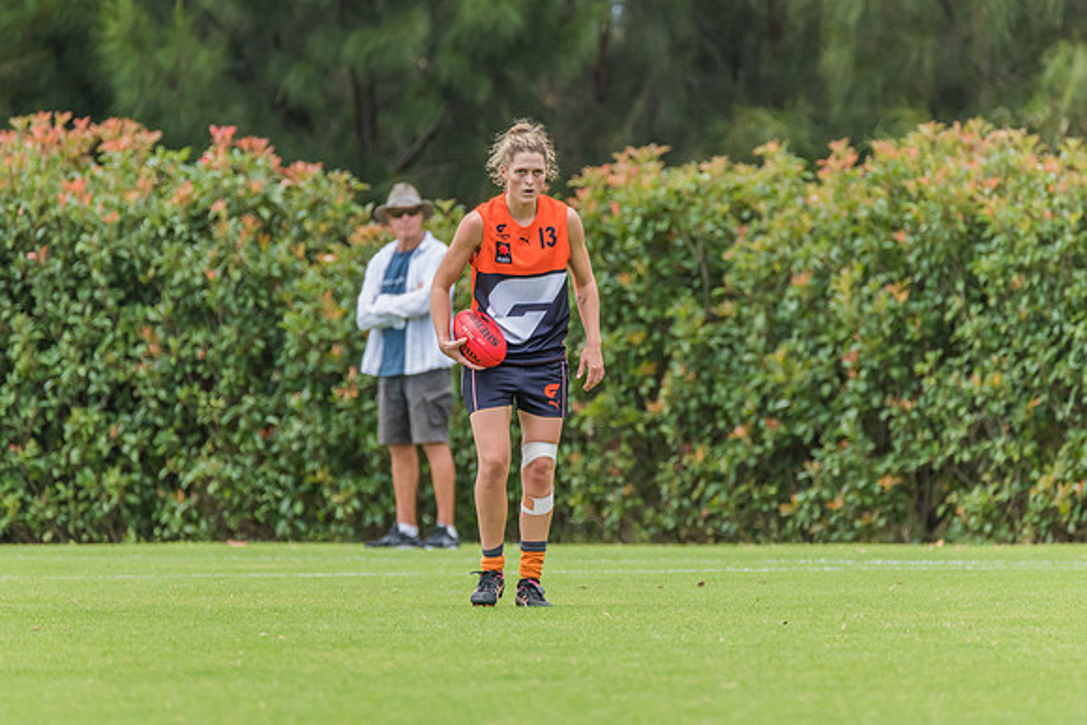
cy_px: 345
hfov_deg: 3.6
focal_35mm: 576
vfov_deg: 2.4
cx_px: 515
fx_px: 17403
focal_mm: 500
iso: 1000
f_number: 6.3
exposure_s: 1/1600
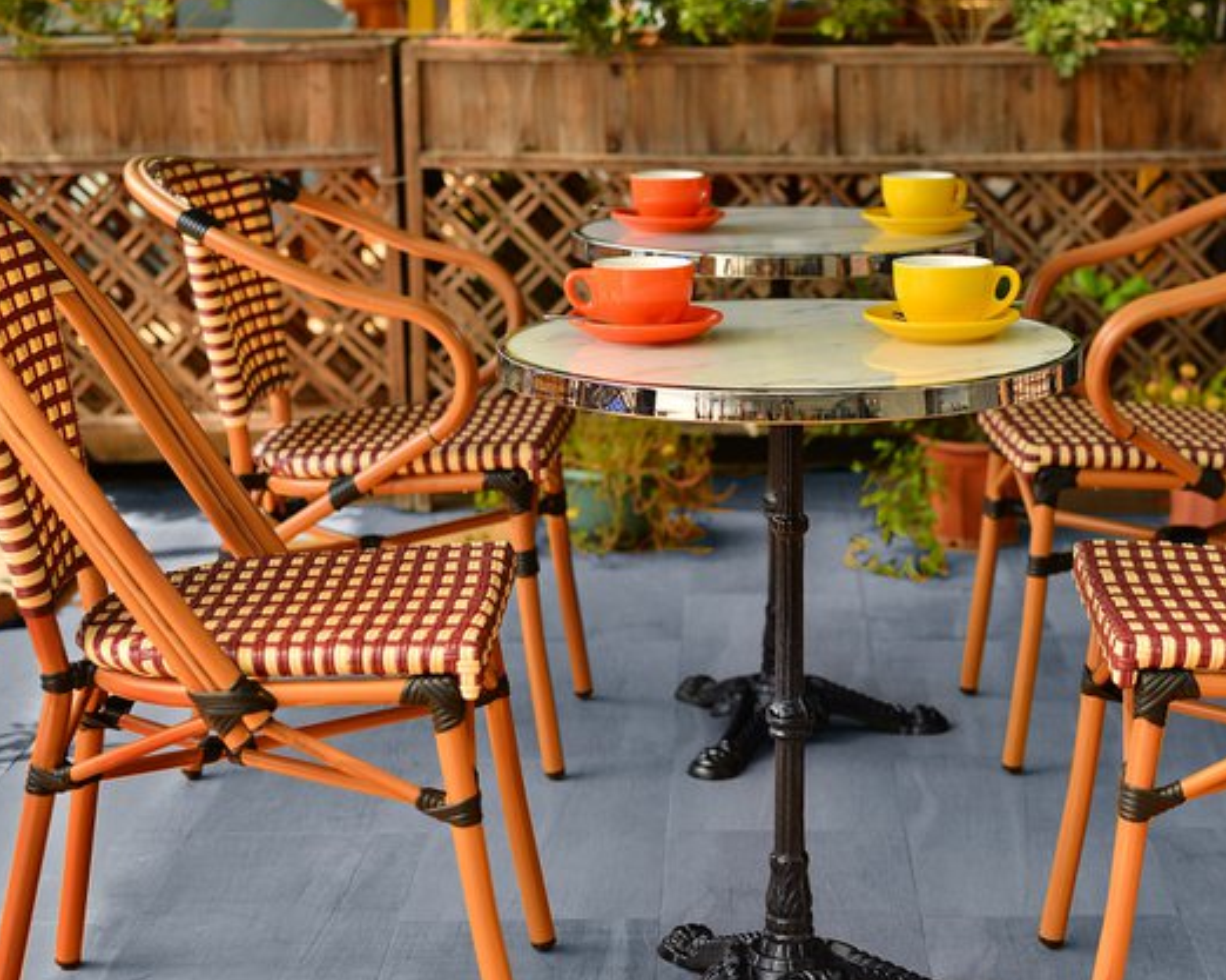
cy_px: 538
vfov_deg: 21.2
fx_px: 2611
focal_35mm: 72
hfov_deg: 26.3
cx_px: 794
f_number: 3.2
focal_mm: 50
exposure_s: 1/400
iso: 64
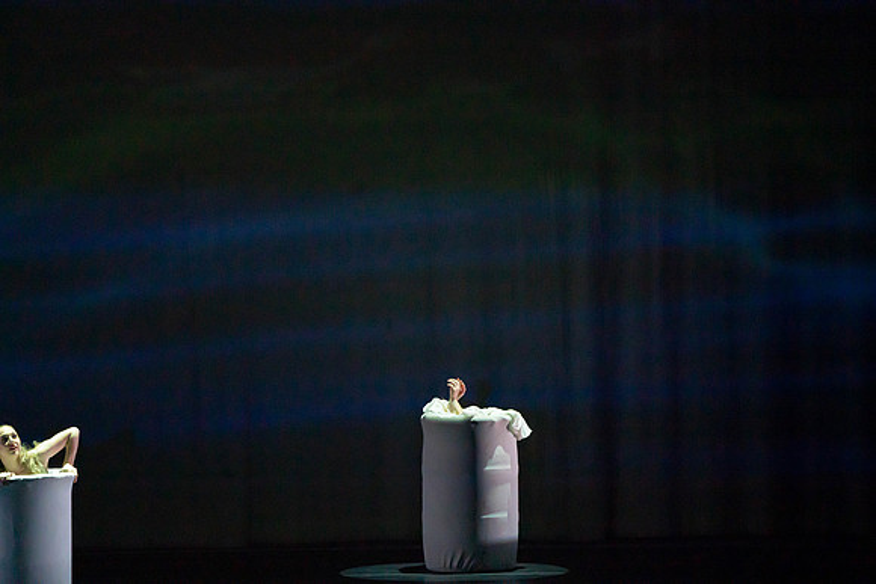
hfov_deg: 7.6
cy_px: 292
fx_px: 6596
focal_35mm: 271
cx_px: 438
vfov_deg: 5.1
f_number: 5.6
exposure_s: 1/320
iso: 6400
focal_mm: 271
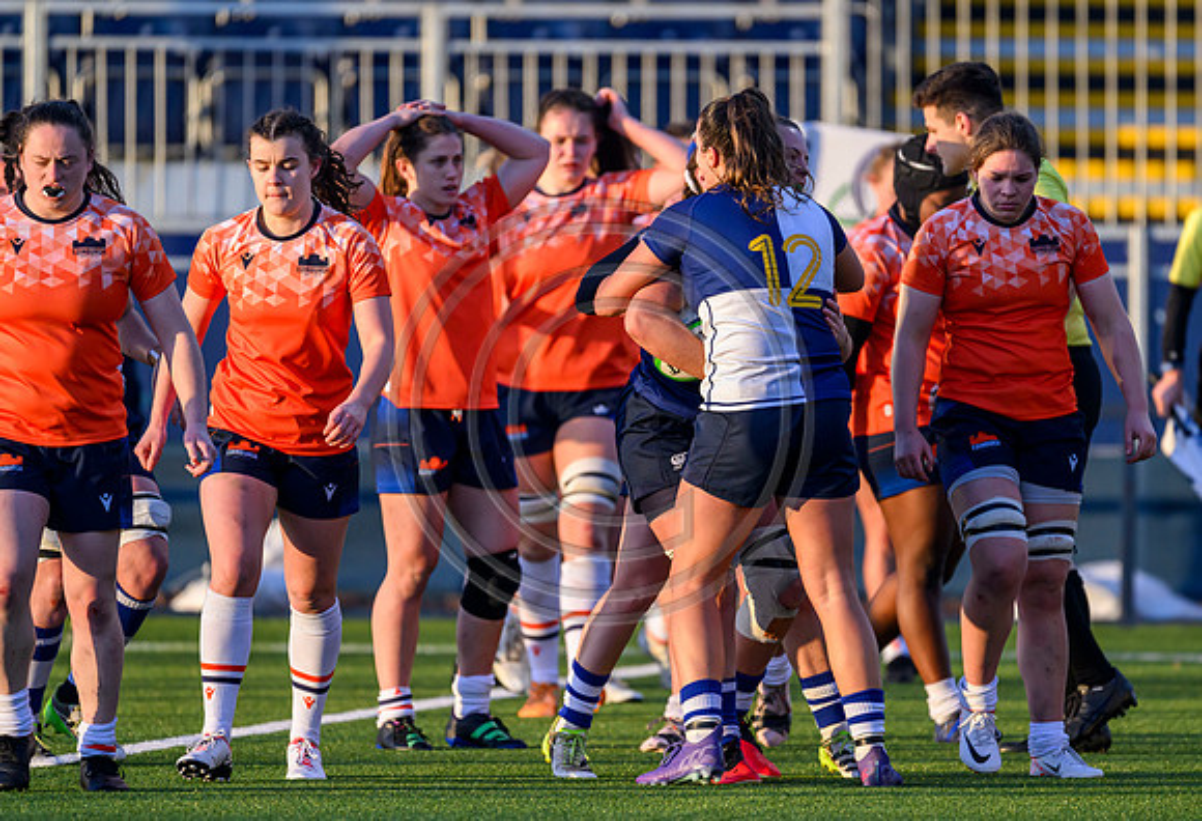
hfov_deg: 3.0
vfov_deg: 2.1
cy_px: 423
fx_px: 22586
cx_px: 722
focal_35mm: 671
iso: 2000
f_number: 4
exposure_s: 1/2000
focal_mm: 560
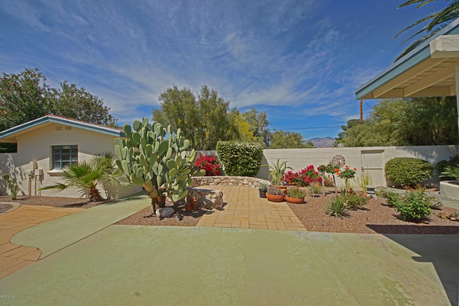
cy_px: 153
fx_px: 153
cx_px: 230
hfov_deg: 112.6
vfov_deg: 90.0
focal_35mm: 12
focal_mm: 8
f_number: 10
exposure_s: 1/400
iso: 200
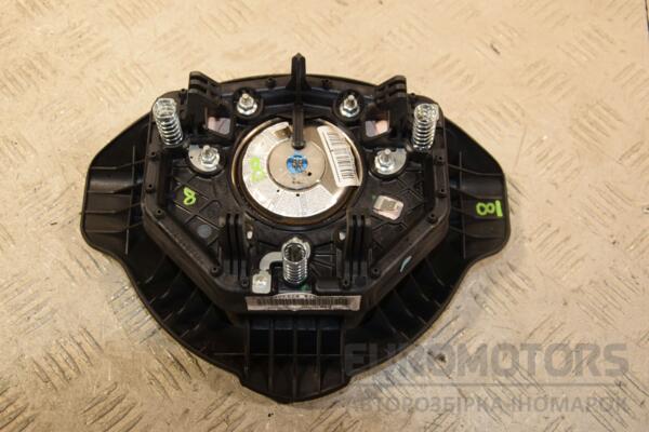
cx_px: 324
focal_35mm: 45
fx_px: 811
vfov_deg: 29.9
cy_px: 216
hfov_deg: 43.6
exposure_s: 1/200
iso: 800
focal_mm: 30
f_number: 5.6
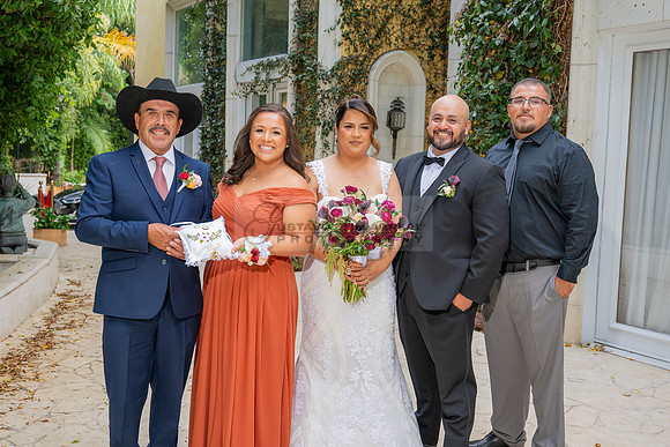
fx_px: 800
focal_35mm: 43
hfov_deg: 45.4
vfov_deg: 31.2
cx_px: 335
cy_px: 224
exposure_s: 1/200
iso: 200
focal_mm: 43
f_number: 5
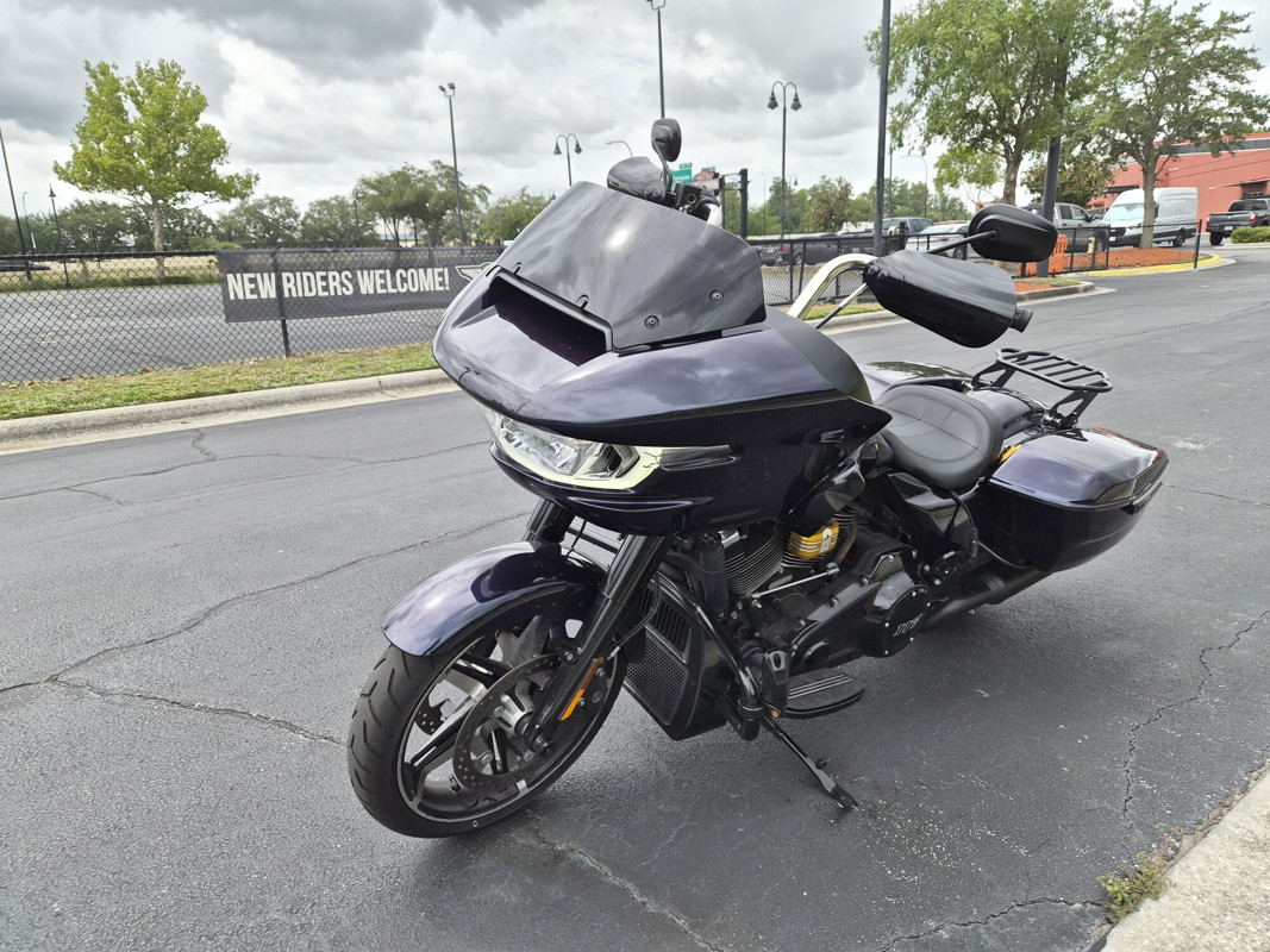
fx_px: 844
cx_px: 635
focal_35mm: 23
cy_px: 476
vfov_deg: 58.9
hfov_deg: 73.9
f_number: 1.8
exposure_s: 1/2848
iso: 80
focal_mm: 5.4
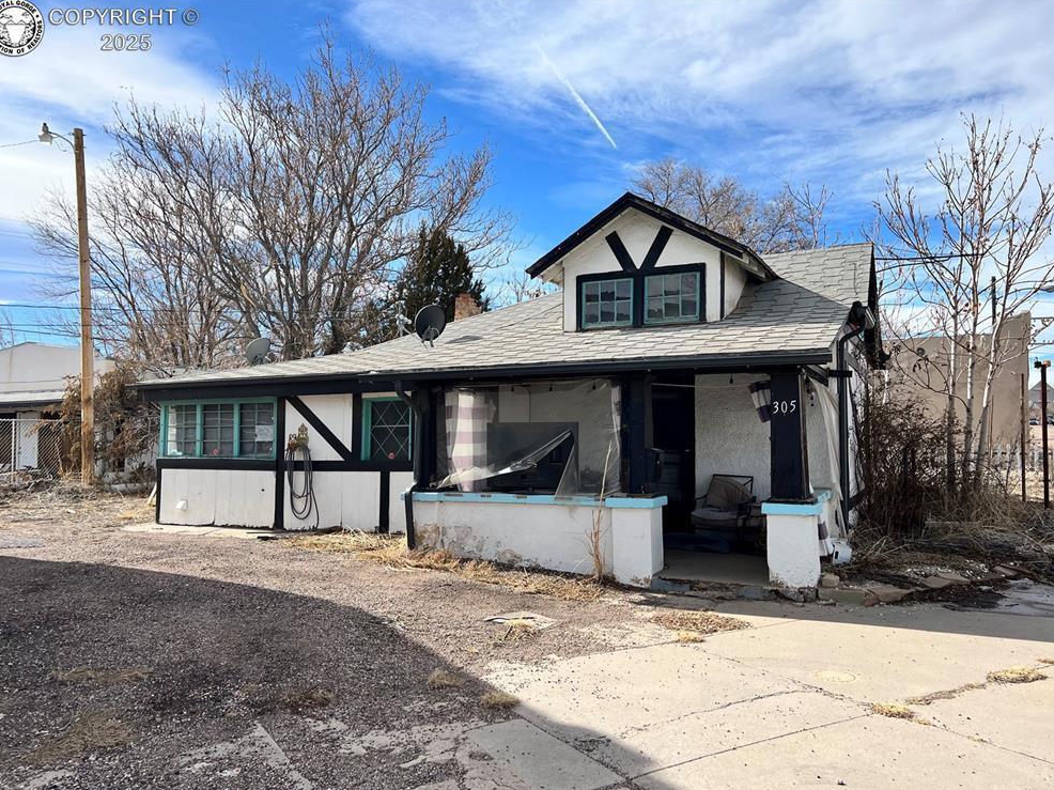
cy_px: 407
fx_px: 822
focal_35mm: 27
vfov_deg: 51.3
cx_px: 531
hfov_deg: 65.3
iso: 50
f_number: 1.5
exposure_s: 1/3460
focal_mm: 5.7
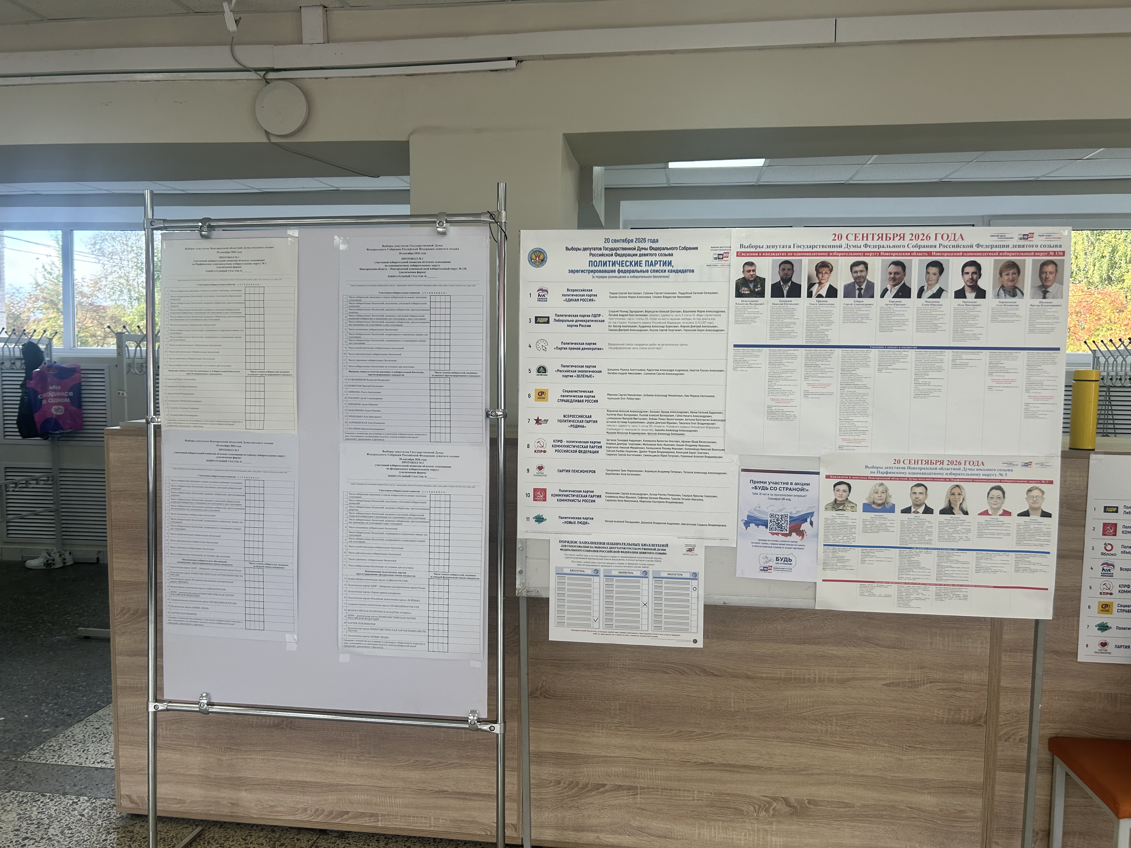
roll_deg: -0.2
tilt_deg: -3.9
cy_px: 424
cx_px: 566
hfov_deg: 67.3
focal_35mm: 26
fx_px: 849
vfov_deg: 53.1
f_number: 1.5
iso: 40
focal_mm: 5.7
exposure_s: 1/202
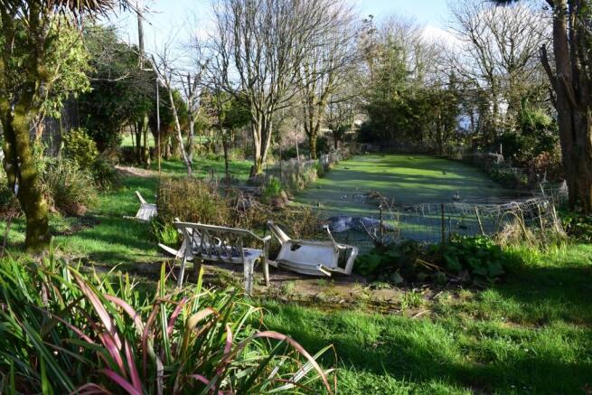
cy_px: 198
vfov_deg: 48.0
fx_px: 444
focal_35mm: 27
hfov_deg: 67.4
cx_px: 296
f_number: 10
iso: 400
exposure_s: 1/200
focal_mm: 18
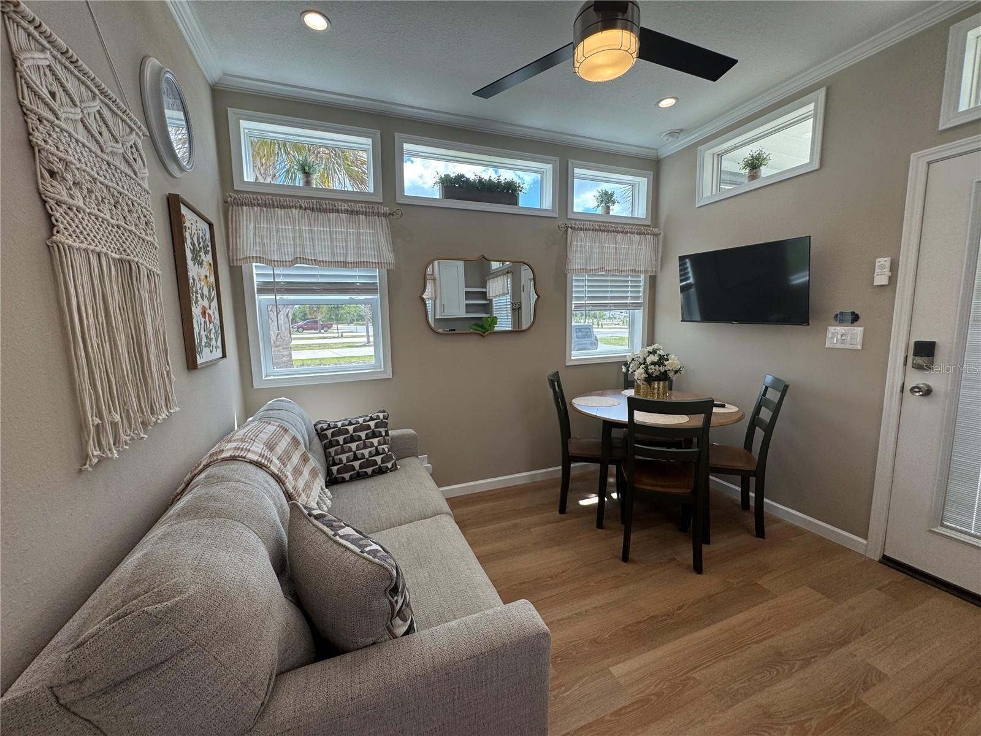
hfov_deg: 102.1
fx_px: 397
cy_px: 368
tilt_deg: -7.4
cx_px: 490
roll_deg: +1.1
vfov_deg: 85.7
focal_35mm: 14
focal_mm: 2.22
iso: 40
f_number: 2.2
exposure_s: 1/152
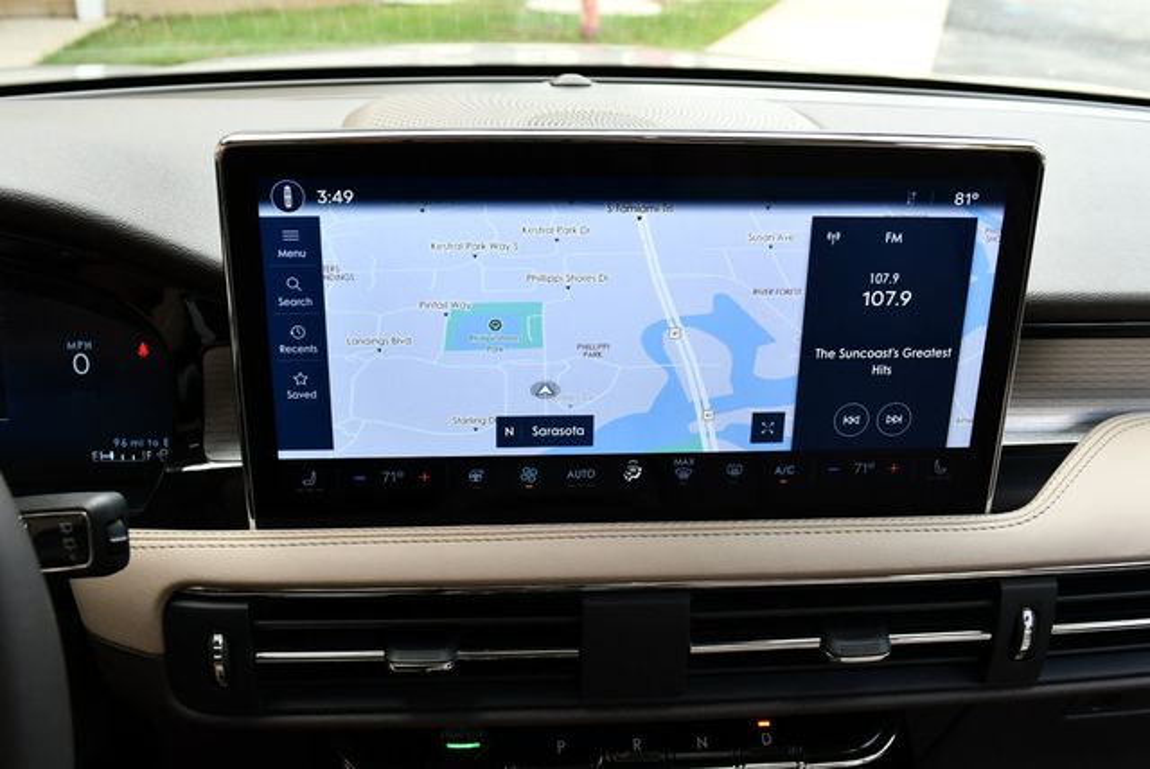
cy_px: 384
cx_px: 575
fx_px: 1151
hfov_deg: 53.1
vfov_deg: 36.9
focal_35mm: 36
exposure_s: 1/250
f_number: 4.5
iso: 400
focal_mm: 18
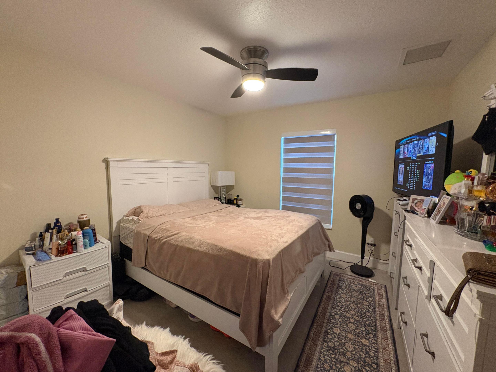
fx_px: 201
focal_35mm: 14
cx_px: 248
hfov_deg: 102.1
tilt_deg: -4.9
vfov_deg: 85.7
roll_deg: -0.1
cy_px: 186
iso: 500
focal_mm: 2.22
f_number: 2.2
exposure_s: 1/60
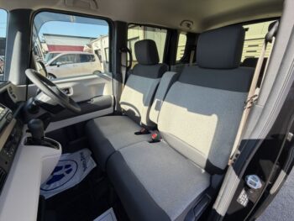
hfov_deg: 102.0
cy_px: 110
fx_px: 119
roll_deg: +0.6
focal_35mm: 14
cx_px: 147
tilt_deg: -23.2
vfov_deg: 85.7
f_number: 2.2
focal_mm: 2.22
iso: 40
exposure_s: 1/248
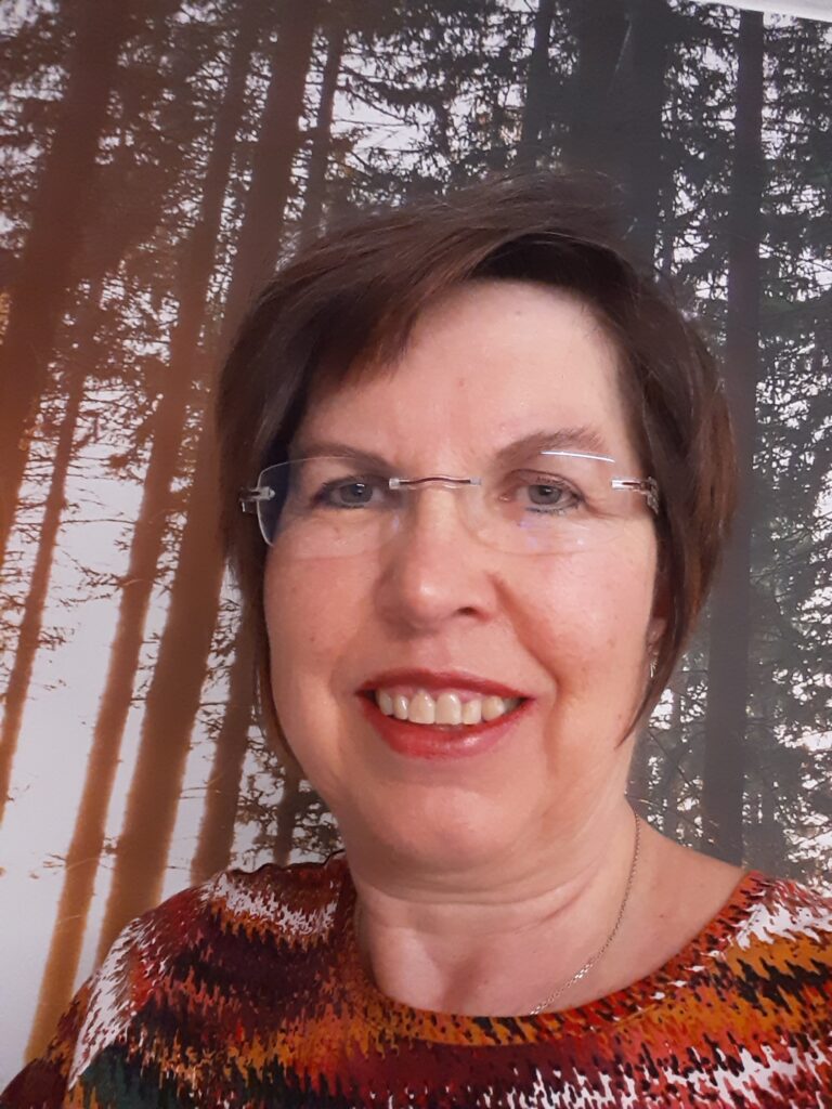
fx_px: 993
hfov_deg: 45.4
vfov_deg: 58.4
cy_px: 554
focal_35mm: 31
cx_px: 416
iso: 500
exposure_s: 1/13
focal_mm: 2.61
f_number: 2
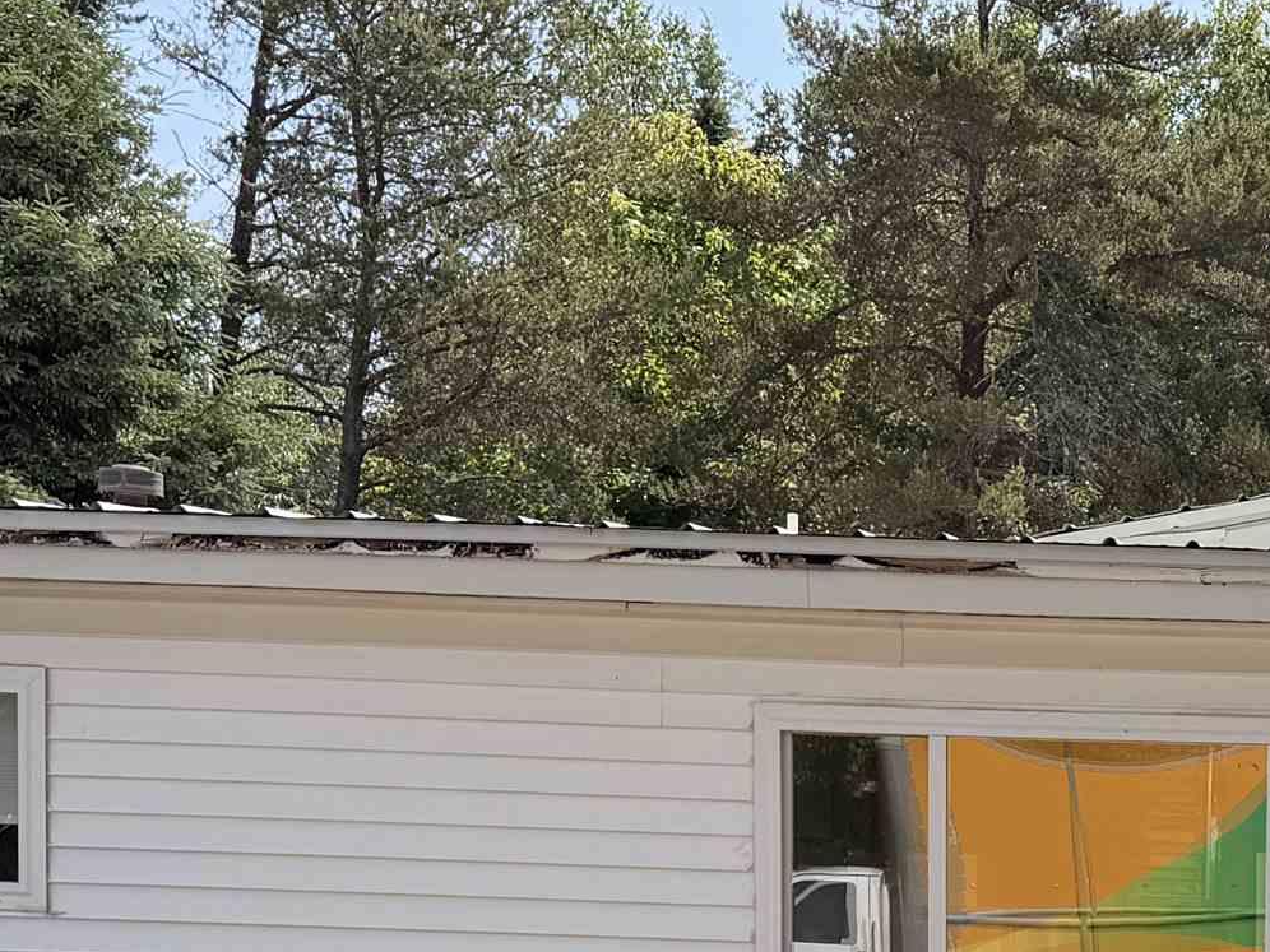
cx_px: 1446
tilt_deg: -3.2
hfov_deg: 24.3
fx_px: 2715
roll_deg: -1.8
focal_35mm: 74
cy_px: 1138
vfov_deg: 18.8
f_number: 1.78
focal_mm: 6.76
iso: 80
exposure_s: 1/2169
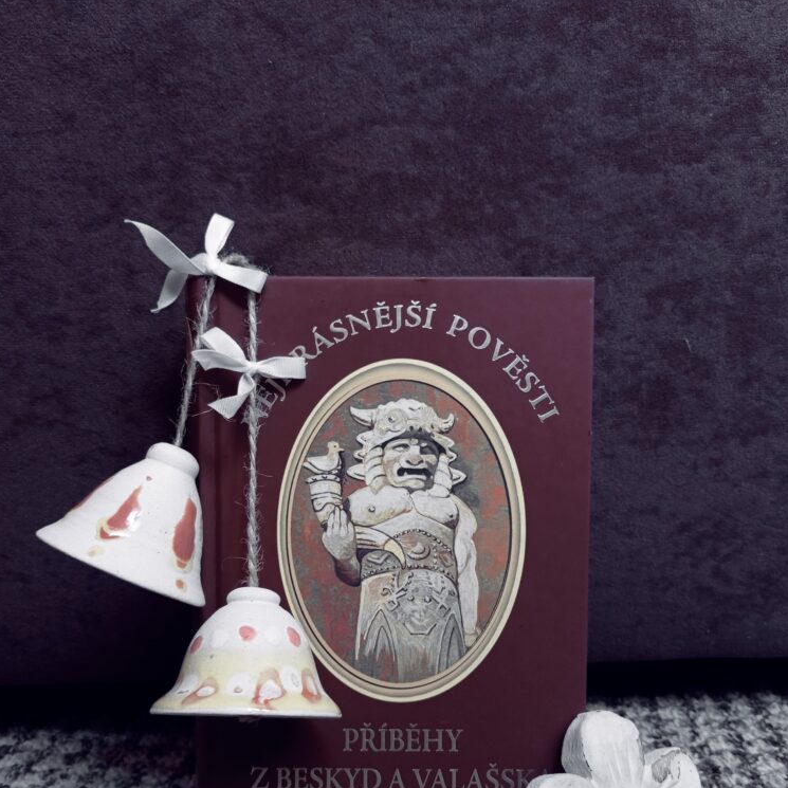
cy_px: 485
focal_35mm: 34
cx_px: 384
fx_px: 876
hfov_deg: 48.4
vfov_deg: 48.1
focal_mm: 4.7
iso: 371
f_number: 1.79
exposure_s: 1/25
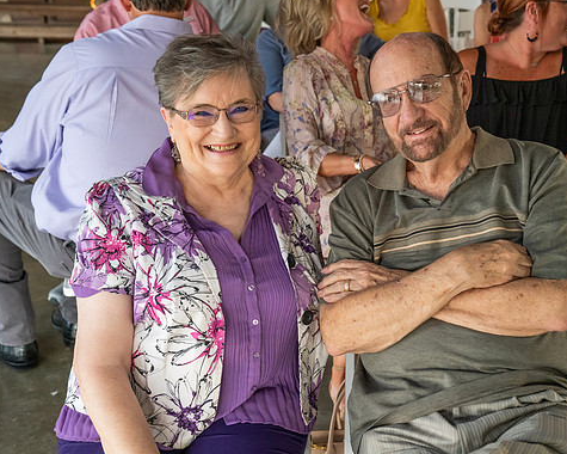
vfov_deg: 27.6
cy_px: 226
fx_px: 923
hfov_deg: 34.0
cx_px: 339
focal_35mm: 55
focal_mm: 48
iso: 5000
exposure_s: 1/125
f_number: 5
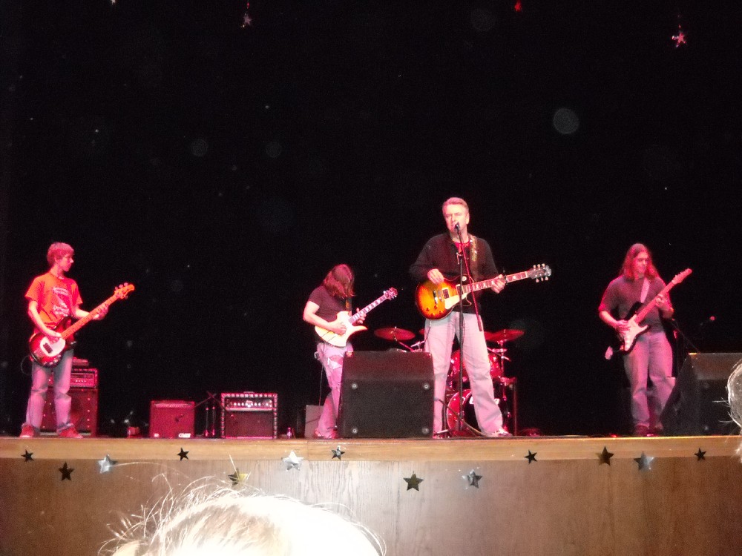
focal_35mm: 48
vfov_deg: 30.3
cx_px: 371
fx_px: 1029
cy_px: 278
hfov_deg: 39.7
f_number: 3.3
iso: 1600
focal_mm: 7.88
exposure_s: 1/30
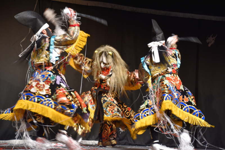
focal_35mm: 98
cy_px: 75
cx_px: 112
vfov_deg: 14.0
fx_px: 609
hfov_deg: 20.9
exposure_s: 1/60
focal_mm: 65
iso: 640
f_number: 5
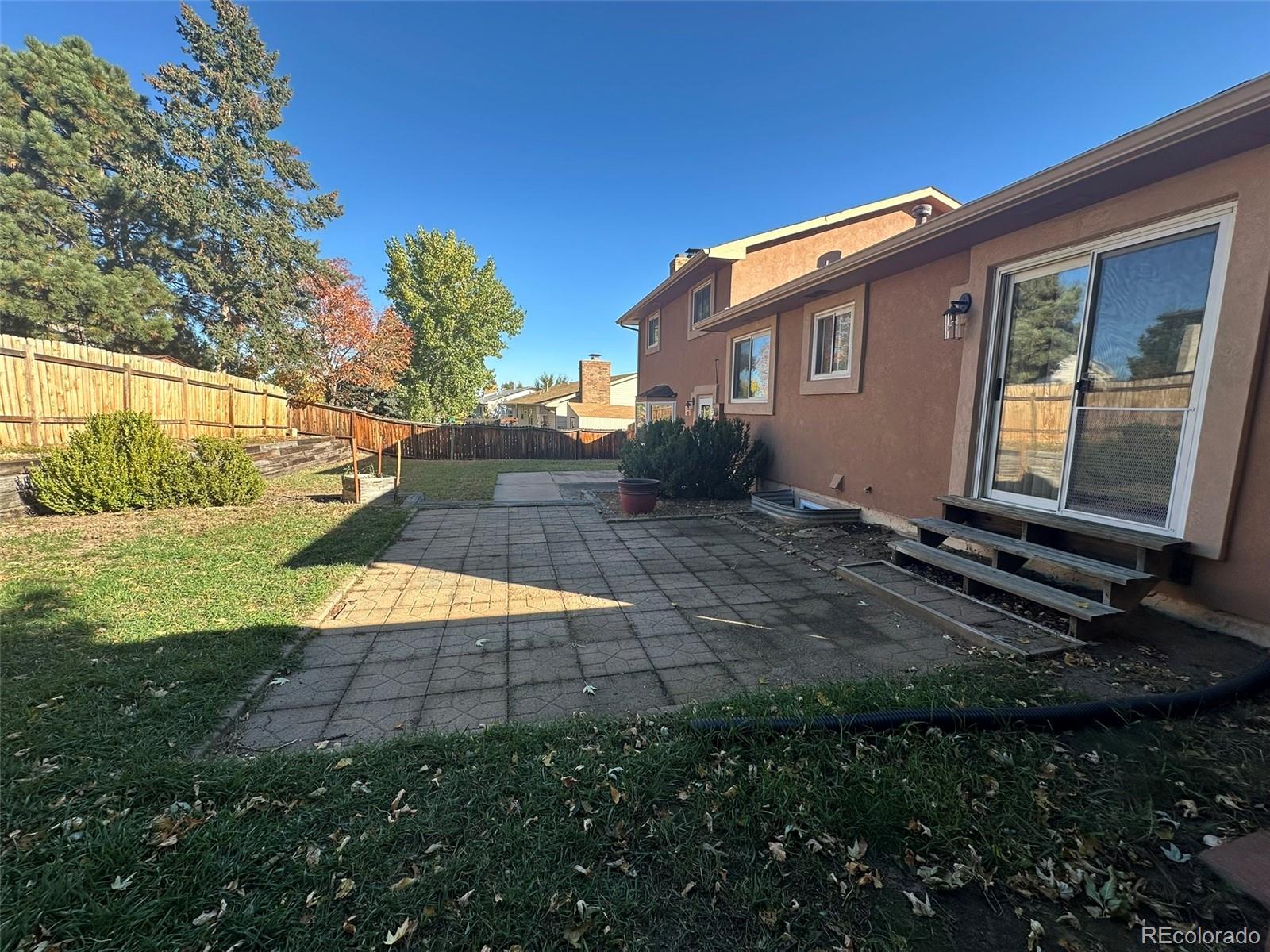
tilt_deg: -6.7
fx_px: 514
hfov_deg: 102.1
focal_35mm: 14
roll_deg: -1.4
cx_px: 635
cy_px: 476
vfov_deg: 85.7
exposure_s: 1/373
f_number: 2.2
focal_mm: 2.22
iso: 40
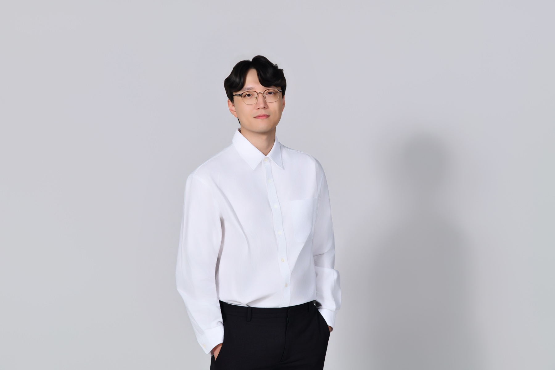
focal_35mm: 55
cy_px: 185
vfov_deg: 24.6
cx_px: 278
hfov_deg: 36.2
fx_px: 848
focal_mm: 55
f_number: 11
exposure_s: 1/180
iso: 280
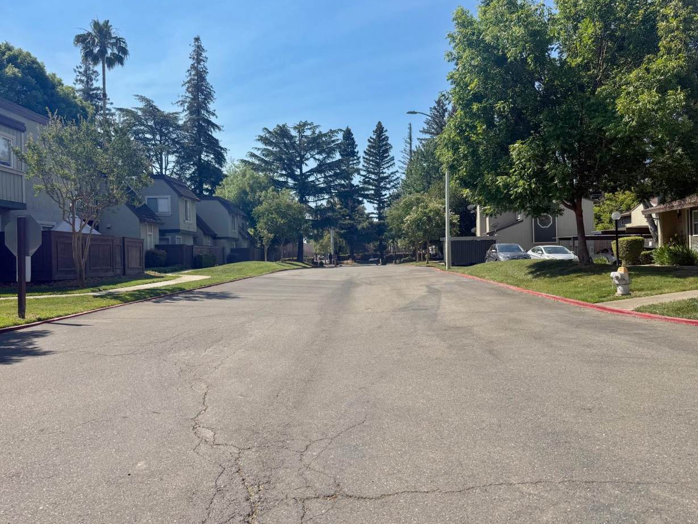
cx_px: 345
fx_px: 504
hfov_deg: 69.4
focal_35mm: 25
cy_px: 258
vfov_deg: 54.9
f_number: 1.78
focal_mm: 6.76
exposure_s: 1/4167
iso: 80
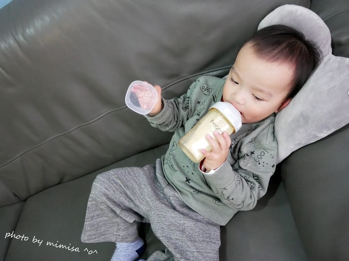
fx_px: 242
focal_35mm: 24
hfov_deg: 71.6
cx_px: 174
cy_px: 130
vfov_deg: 56.8
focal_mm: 12
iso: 3200
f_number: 3.5
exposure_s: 1/30
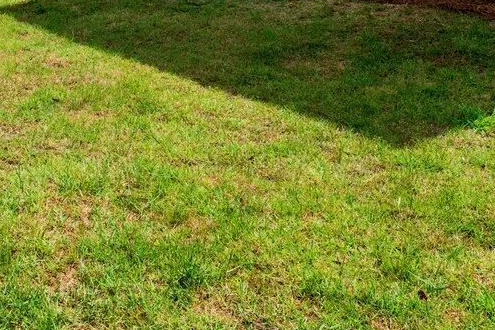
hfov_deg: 31.0
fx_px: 852
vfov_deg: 20.2
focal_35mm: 62
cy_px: -92
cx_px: 57
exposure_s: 1/640
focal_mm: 15
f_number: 13
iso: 500
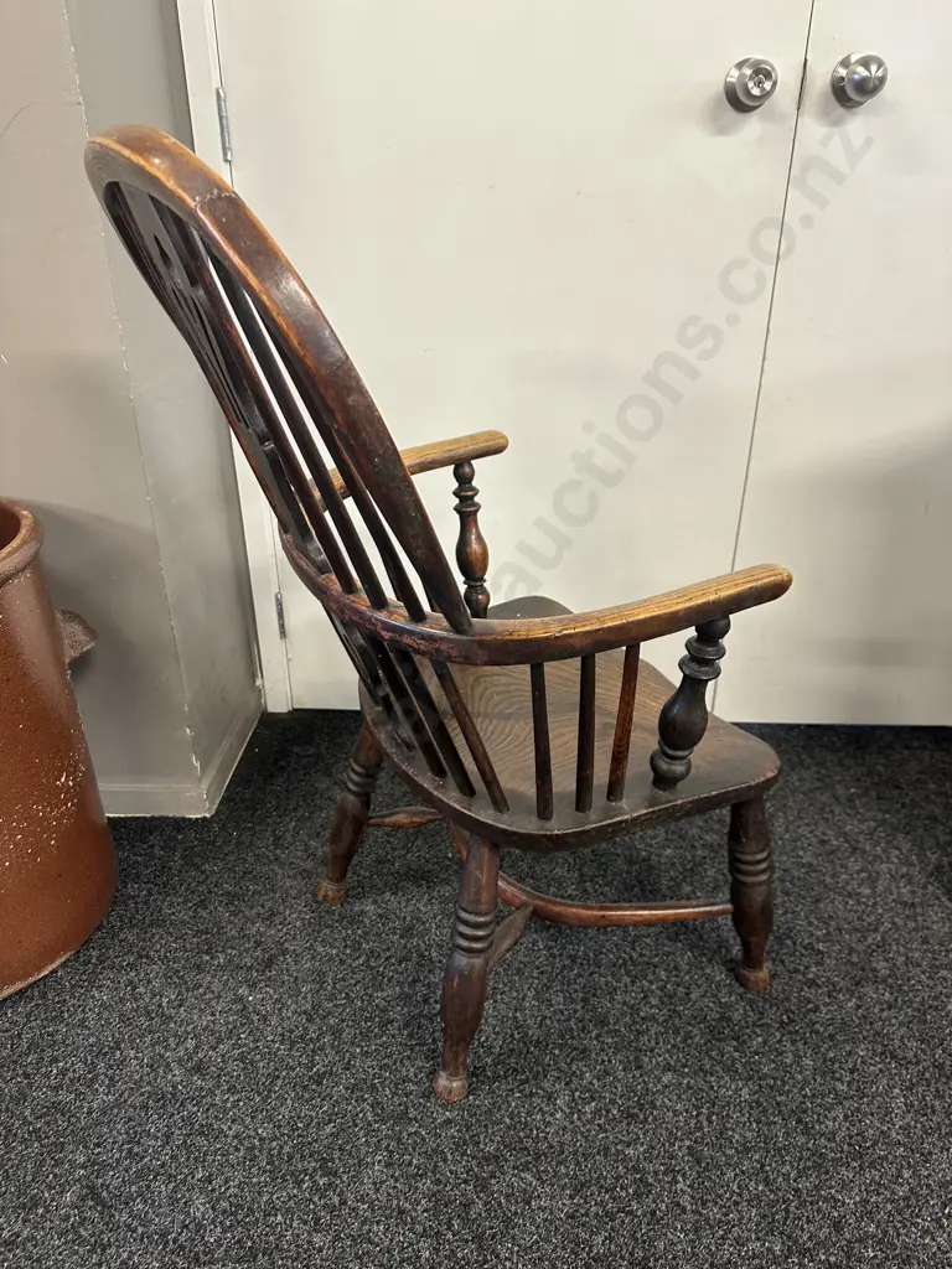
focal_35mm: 24
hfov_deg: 56.8
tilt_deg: -28.4
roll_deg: -0.1
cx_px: 476
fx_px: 880
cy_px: 634
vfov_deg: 71.6
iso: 160
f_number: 1.78
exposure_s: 1/50
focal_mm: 6.86
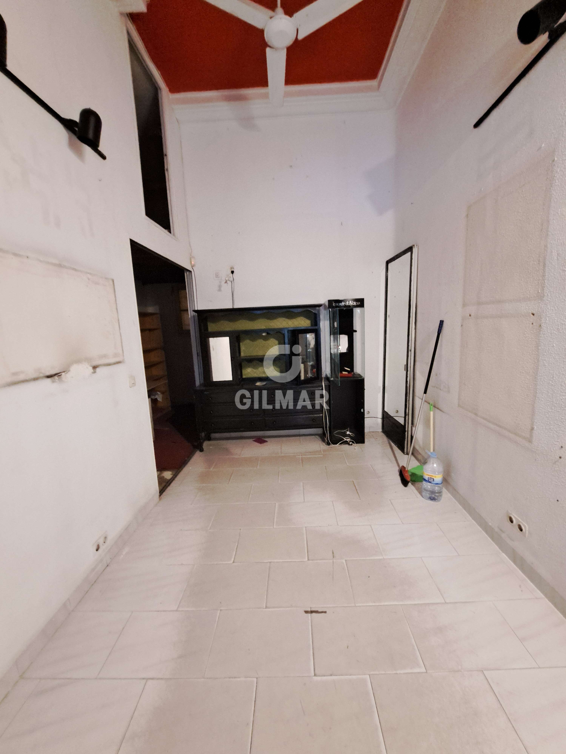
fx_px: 283
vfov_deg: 106.2
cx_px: 283
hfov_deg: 89.9
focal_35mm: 13
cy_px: 377
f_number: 2.2
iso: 800
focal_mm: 1.74
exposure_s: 1/14
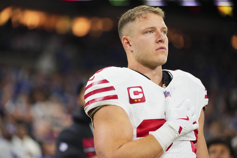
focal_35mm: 139
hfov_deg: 14.8
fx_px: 915
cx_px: 118
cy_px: 79
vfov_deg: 9.9
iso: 1600
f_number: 2
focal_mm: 139
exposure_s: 1/2000
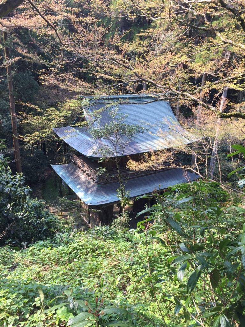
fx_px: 274
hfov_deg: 48.2
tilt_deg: -22.6
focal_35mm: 29
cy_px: 164
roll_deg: -1.7
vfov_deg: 61.7
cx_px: 122
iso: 32
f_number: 2.2
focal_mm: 4.15
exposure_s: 1/158
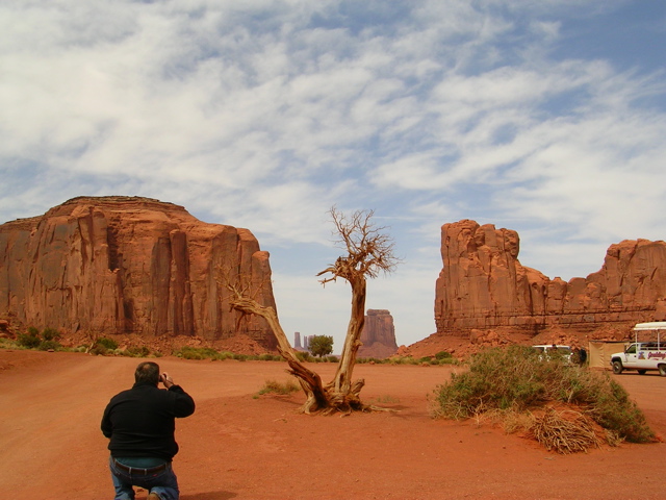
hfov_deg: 49.0
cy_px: 250
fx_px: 731
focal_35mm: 38
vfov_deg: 37.7
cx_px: 333
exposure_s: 1/378
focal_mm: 5.8
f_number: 5.6
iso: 50
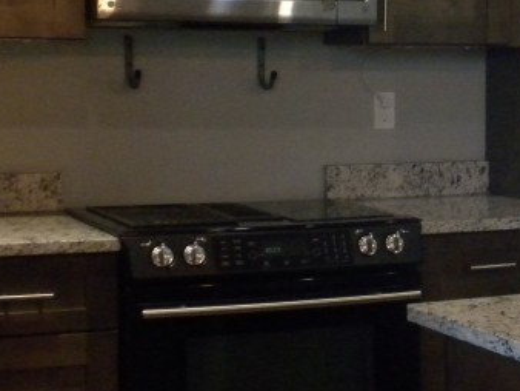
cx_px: 591
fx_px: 1684
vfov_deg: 13.2
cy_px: 146
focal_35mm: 112
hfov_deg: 16.9
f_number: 3.5
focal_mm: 6.6
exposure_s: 1/75.4
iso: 400
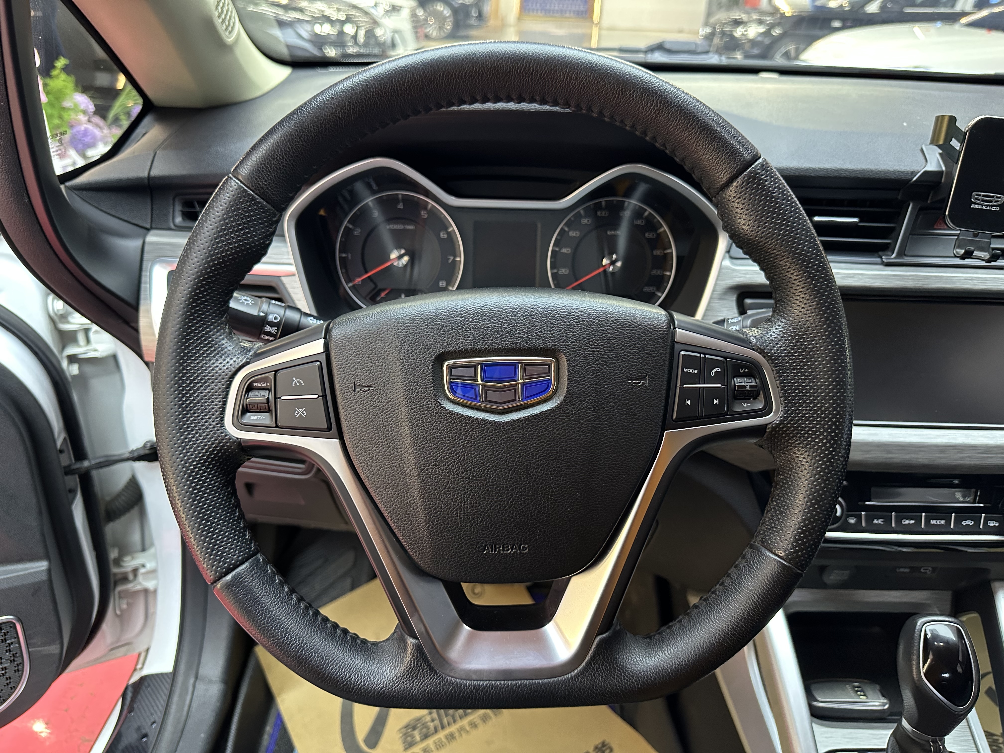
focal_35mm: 24
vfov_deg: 56.8
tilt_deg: -28.4
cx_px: 502
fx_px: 696
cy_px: 376
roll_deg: -2.2
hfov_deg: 71.6
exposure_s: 1/50
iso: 500
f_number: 1.78
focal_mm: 6.86
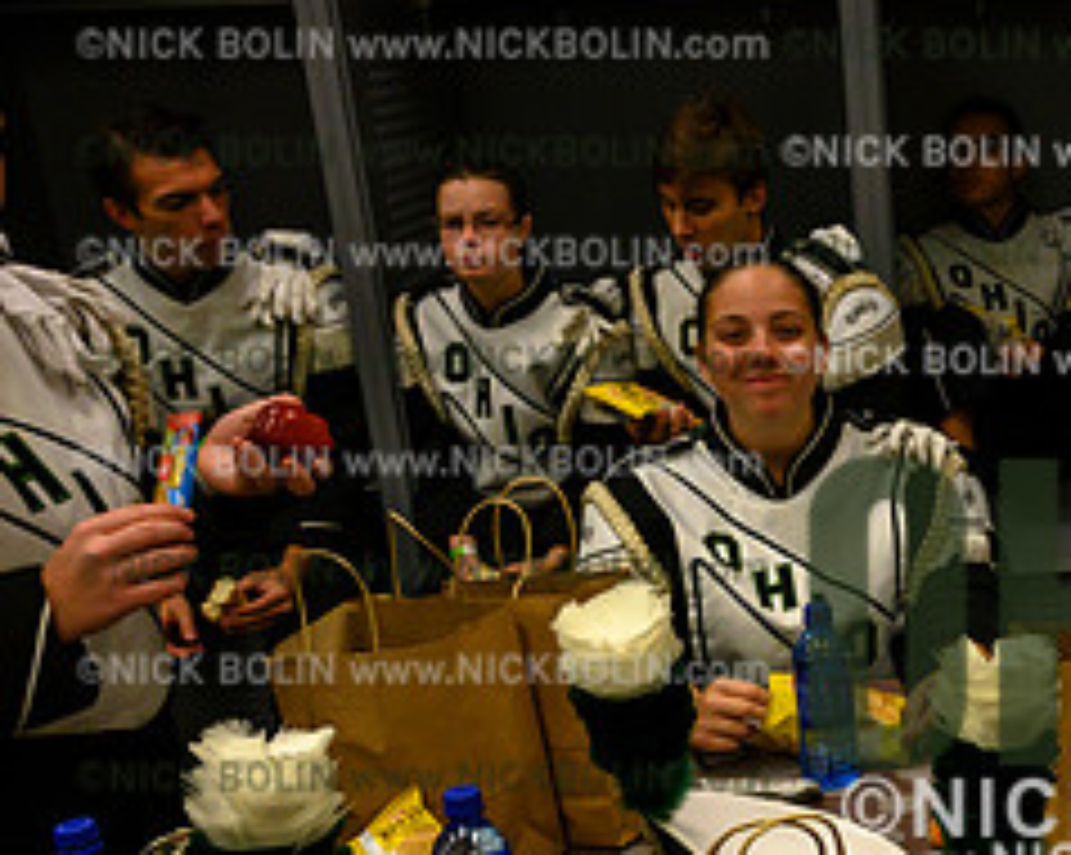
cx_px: 1125
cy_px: 673
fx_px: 1742
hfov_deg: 31.1
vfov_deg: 27.1
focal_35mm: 55
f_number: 8
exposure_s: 1/125
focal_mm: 24
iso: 2500
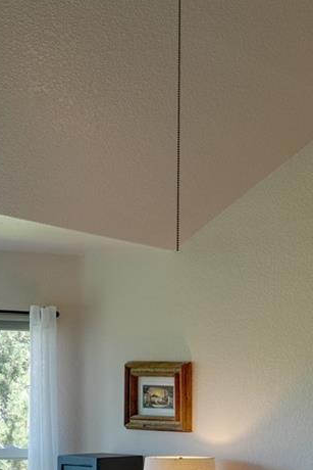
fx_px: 951
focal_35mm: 73
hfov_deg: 16.9
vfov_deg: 26.8
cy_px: 422
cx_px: 476
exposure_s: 1/25
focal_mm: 21
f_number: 8
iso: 400
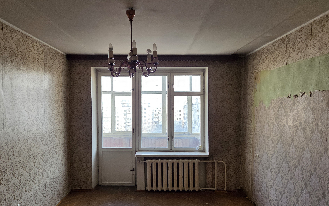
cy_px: 118
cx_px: 153
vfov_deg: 43.0
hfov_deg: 64.6
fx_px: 260
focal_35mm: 29
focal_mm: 5.4
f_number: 1.8
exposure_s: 1/180
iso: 125
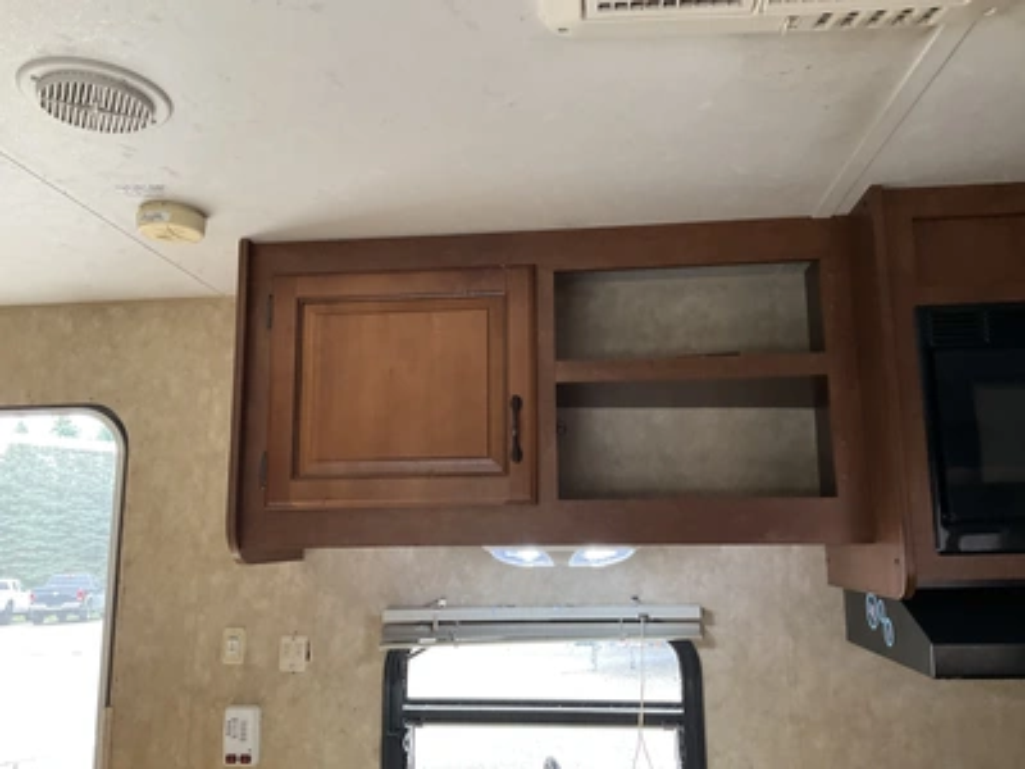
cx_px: 512
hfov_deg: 61.7
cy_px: 384
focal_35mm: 29
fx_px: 859
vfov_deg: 48.2
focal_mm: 3
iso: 160
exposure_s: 1/60
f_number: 1.8
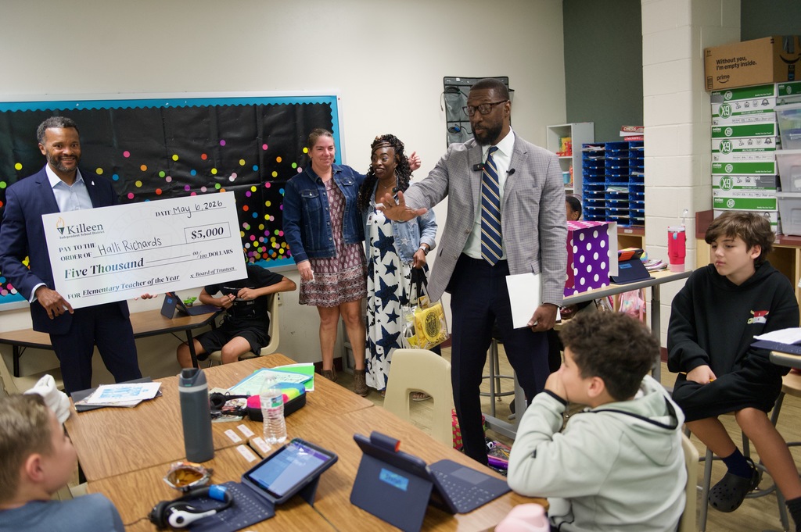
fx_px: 711
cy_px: 266
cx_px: 400
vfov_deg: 41.1
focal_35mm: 32
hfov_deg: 58.8
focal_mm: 32
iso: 2500
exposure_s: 1/250
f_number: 2.8
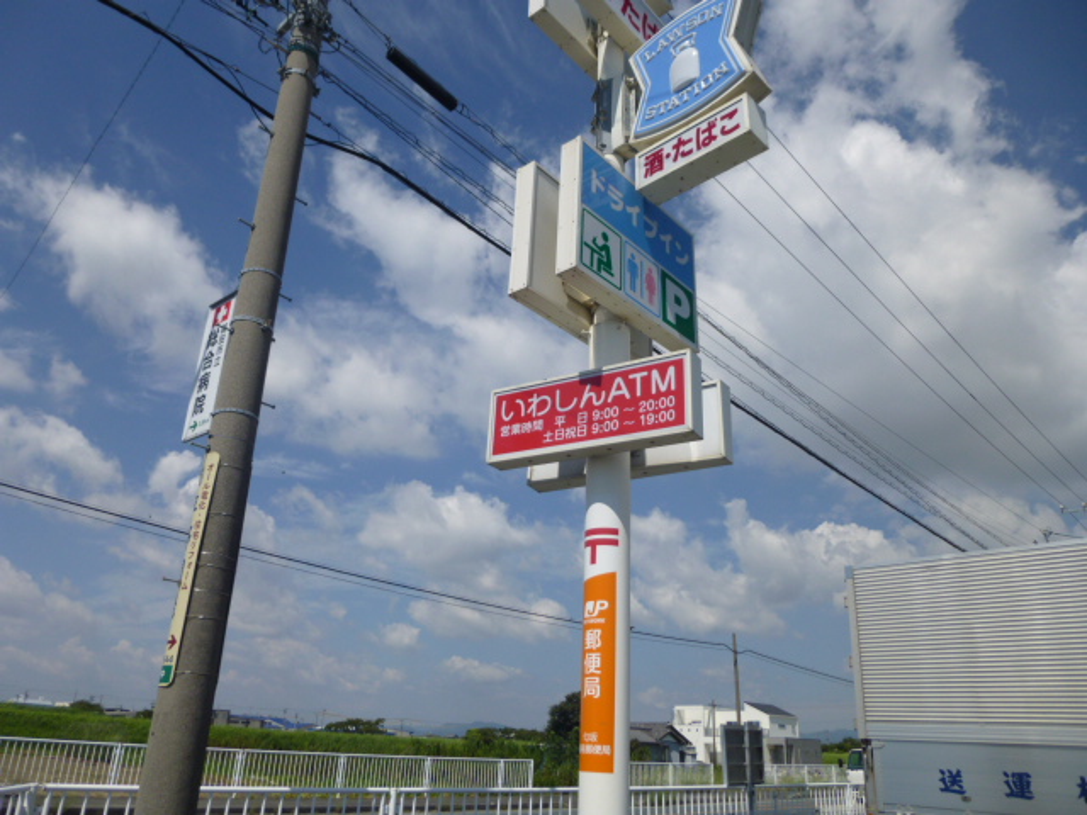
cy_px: 408
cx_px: 544
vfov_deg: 54.9
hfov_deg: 69.4
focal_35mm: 25
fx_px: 785
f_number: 9
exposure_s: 1/400
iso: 100
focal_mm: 4.5
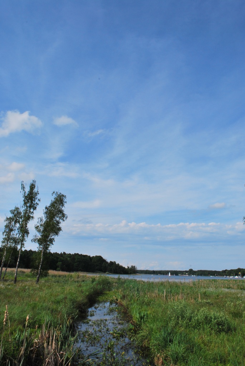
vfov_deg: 67.3
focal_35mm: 27
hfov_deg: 48.0
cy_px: 183
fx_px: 275
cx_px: 122
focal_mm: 18
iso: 200
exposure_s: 1/125
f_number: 22
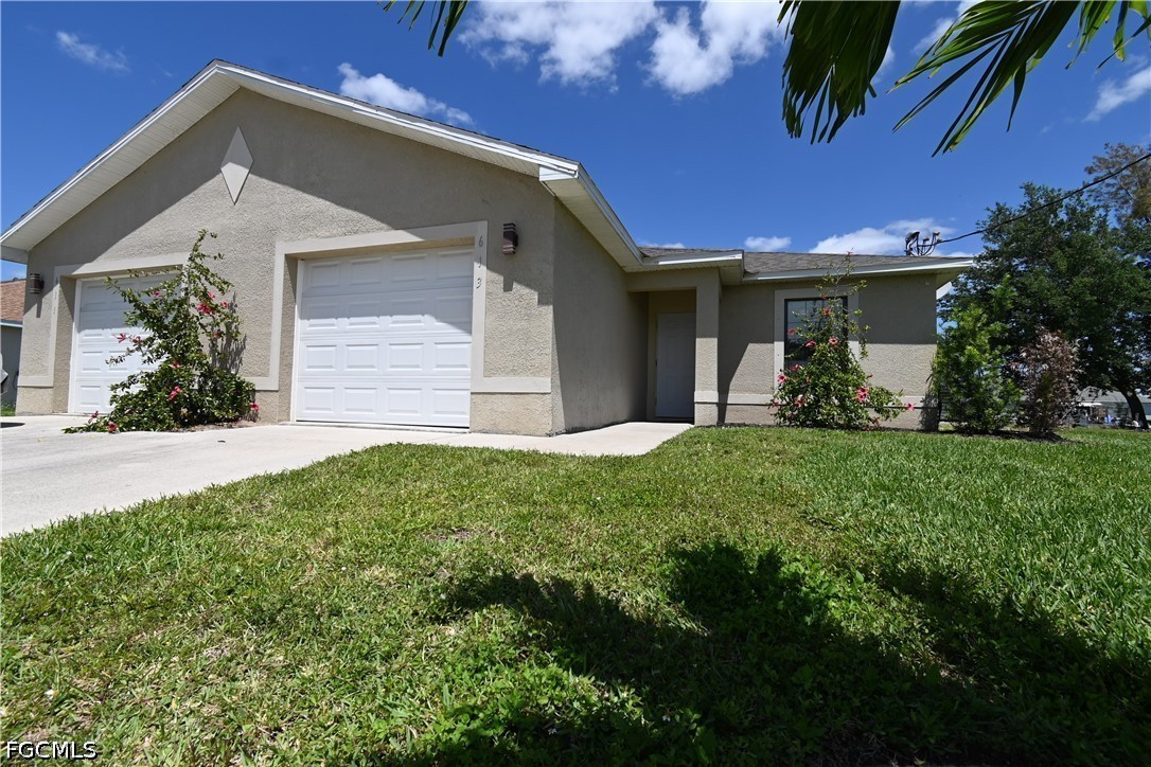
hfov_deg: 100.4
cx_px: 576
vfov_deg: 77.3
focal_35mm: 15
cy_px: 384
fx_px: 480
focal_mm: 10
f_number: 7.1
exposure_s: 1/400
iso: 100
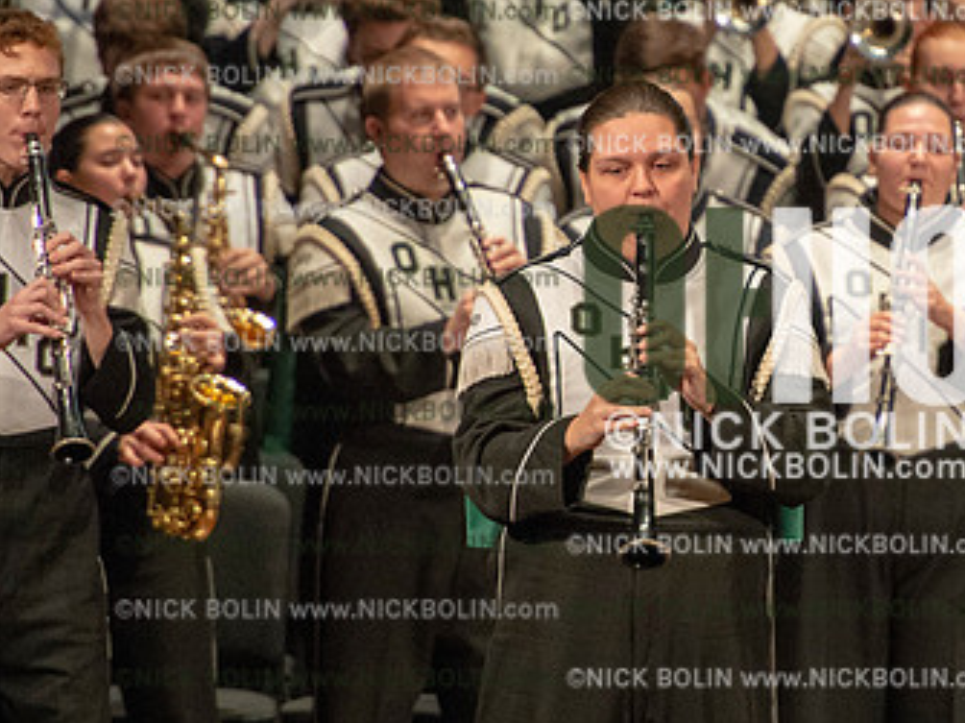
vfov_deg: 2.2
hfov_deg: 3.0
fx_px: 18532
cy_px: 343
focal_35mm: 665
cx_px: 786
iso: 8000
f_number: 5.6
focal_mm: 400
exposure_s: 1/320
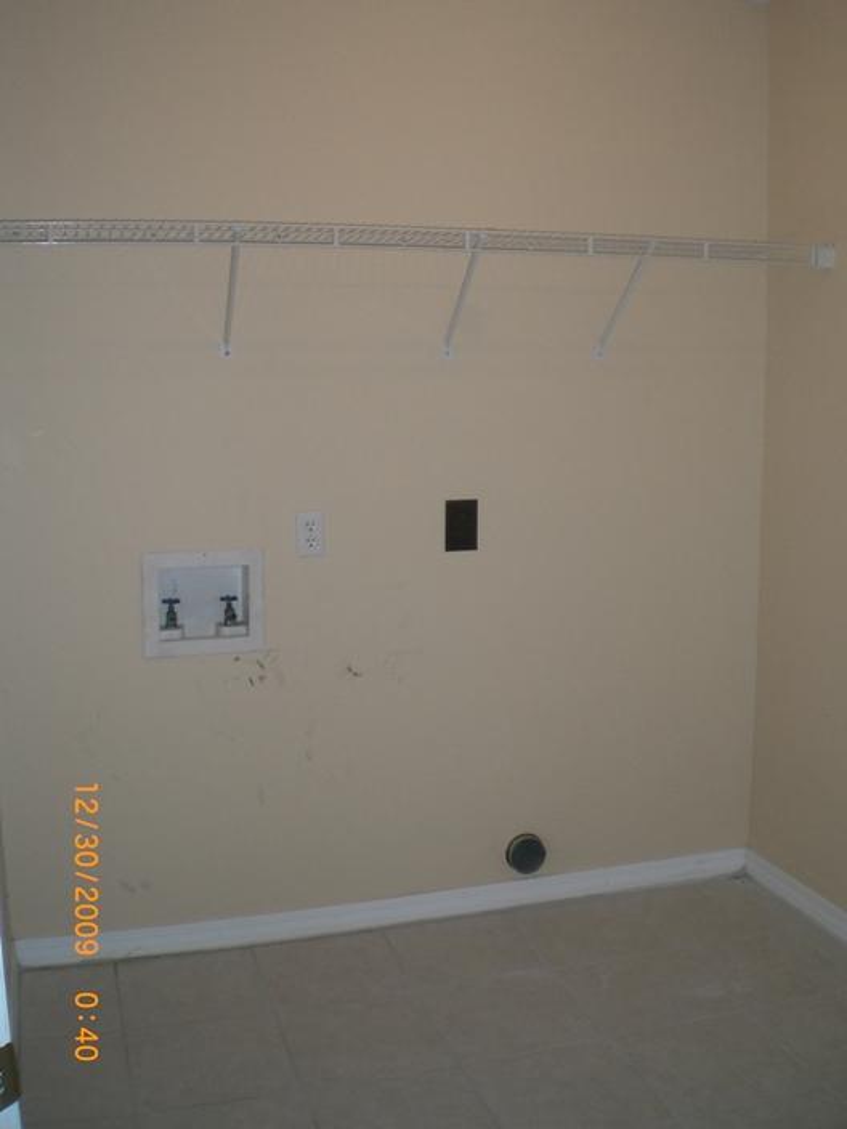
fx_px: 1240
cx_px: 424
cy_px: 564
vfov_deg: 49.0
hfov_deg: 37.7
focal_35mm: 38
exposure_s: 1/60
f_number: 3.1
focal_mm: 6.3
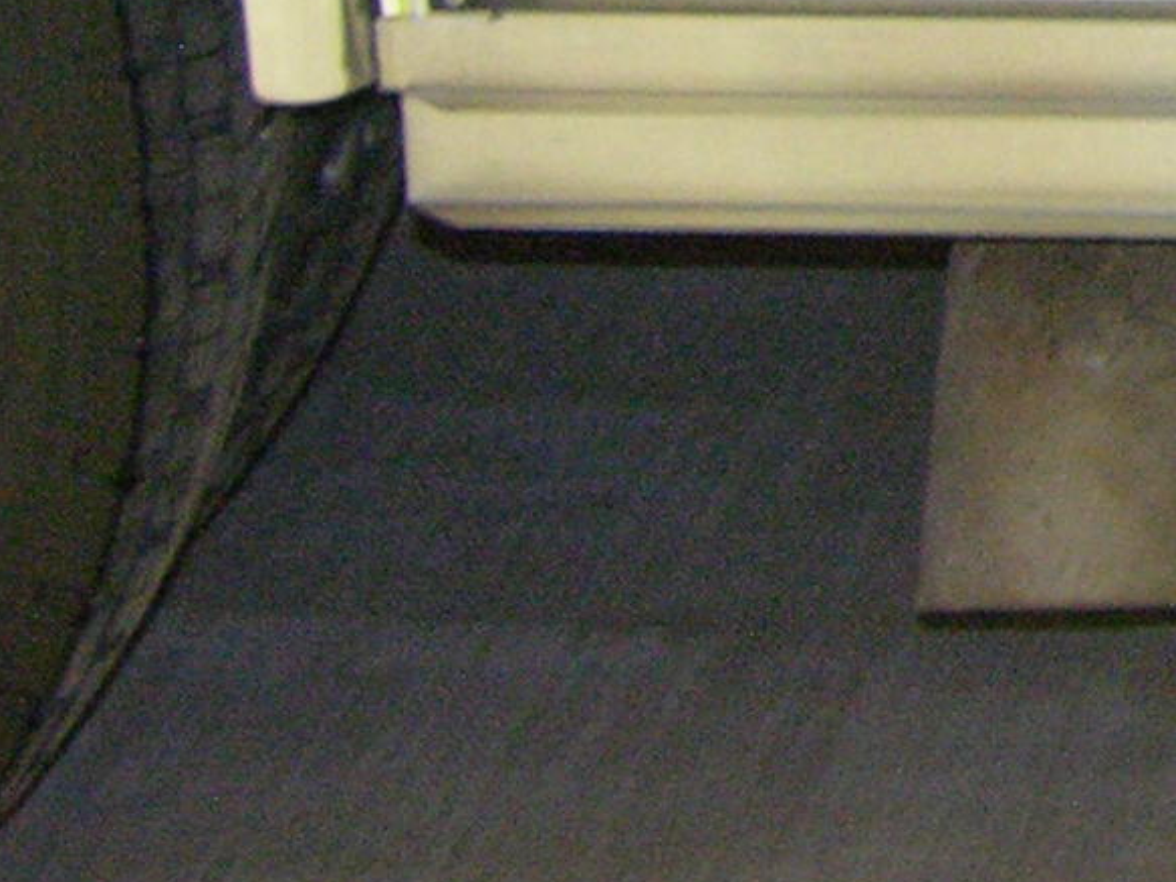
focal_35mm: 196
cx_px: 2630
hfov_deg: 9.2
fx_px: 6657
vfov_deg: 7.3
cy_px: -769
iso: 200
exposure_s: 1/9.4
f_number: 2.8
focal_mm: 8.9
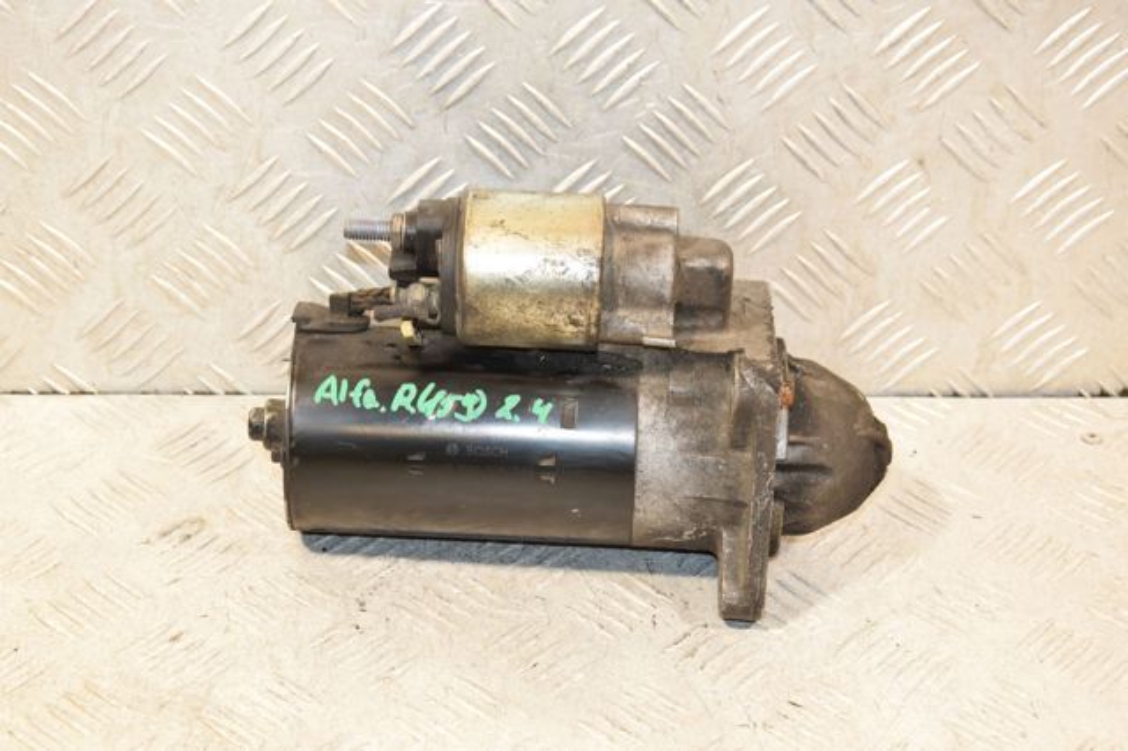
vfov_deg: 17.5
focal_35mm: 78
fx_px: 2443
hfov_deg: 26.0
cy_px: 376
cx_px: 564
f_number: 7.1
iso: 1600
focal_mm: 52
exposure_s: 1/100
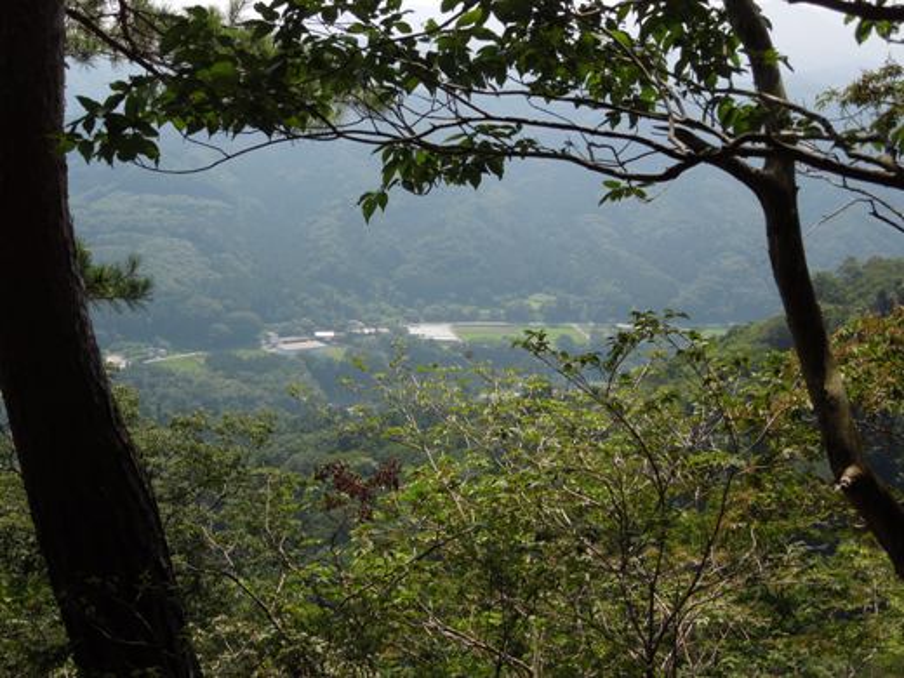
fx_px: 1123
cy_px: 339
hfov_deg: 43.9
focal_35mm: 43
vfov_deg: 33.6
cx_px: 452
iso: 100
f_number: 3.9
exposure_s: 1/640
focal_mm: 7.8
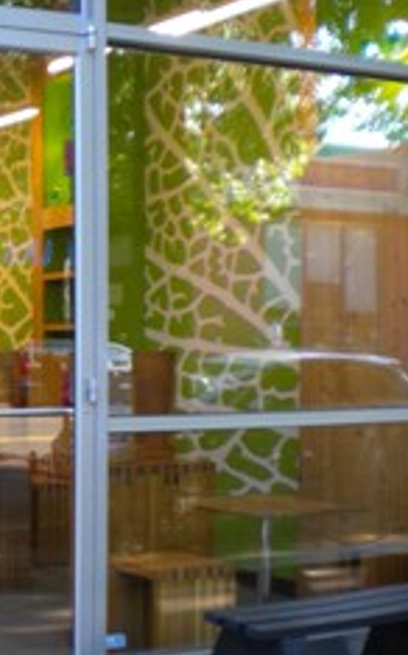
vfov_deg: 28.8
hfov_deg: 17.2
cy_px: 423
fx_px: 1265
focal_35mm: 71
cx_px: -131
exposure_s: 1/62.7
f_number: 3.1
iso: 170
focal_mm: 6.3
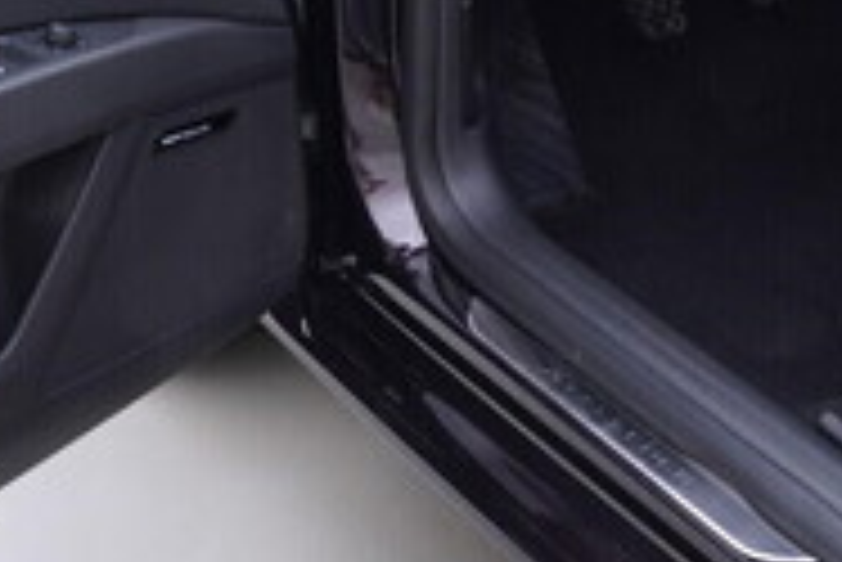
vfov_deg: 12.7
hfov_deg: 19.2
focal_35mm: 106
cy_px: -83
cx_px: 594
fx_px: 2481
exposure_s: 1/40
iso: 125
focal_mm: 24
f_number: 2.8
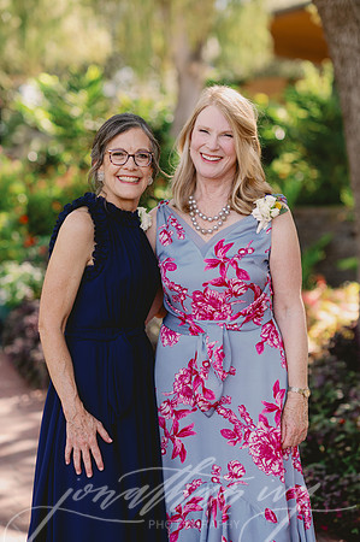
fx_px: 1278
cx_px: 180
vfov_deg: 23.9
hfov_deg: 16.0
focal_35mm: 85
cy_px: 271
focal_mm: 85
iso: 80
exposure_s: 1/320
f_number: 2.5
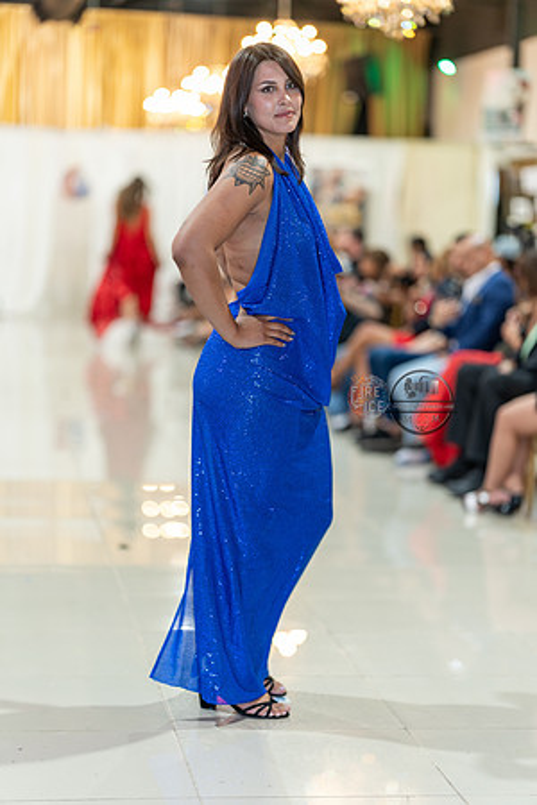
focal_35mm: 85
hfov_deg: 16.1
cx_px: 268
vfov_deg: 23.9
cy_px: 402
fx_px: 1902
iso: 320
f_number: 1.4
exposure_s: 1/160
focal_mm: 85
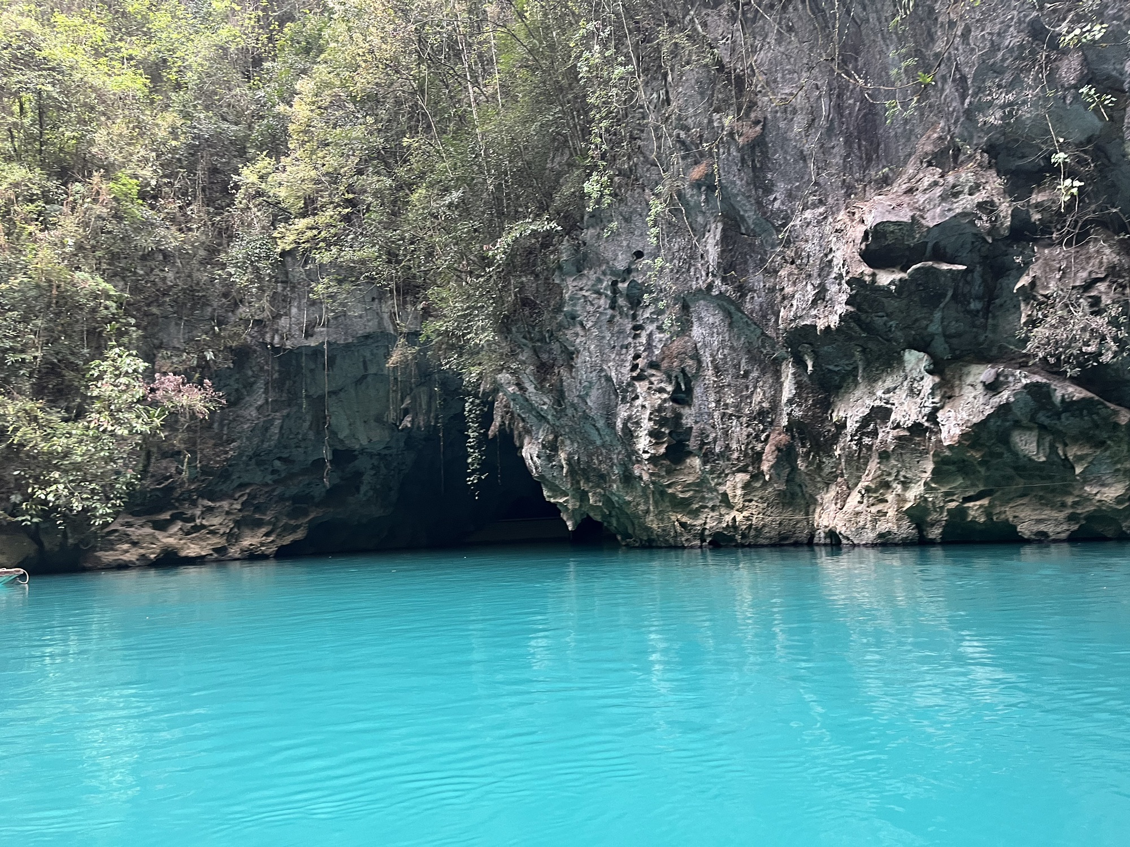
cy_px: 424
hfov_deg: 67.3
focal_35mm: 26
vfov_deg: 53.1
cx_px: 565
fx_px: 849
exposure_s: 1/60
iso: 200
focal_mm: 5.1
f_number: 1.6
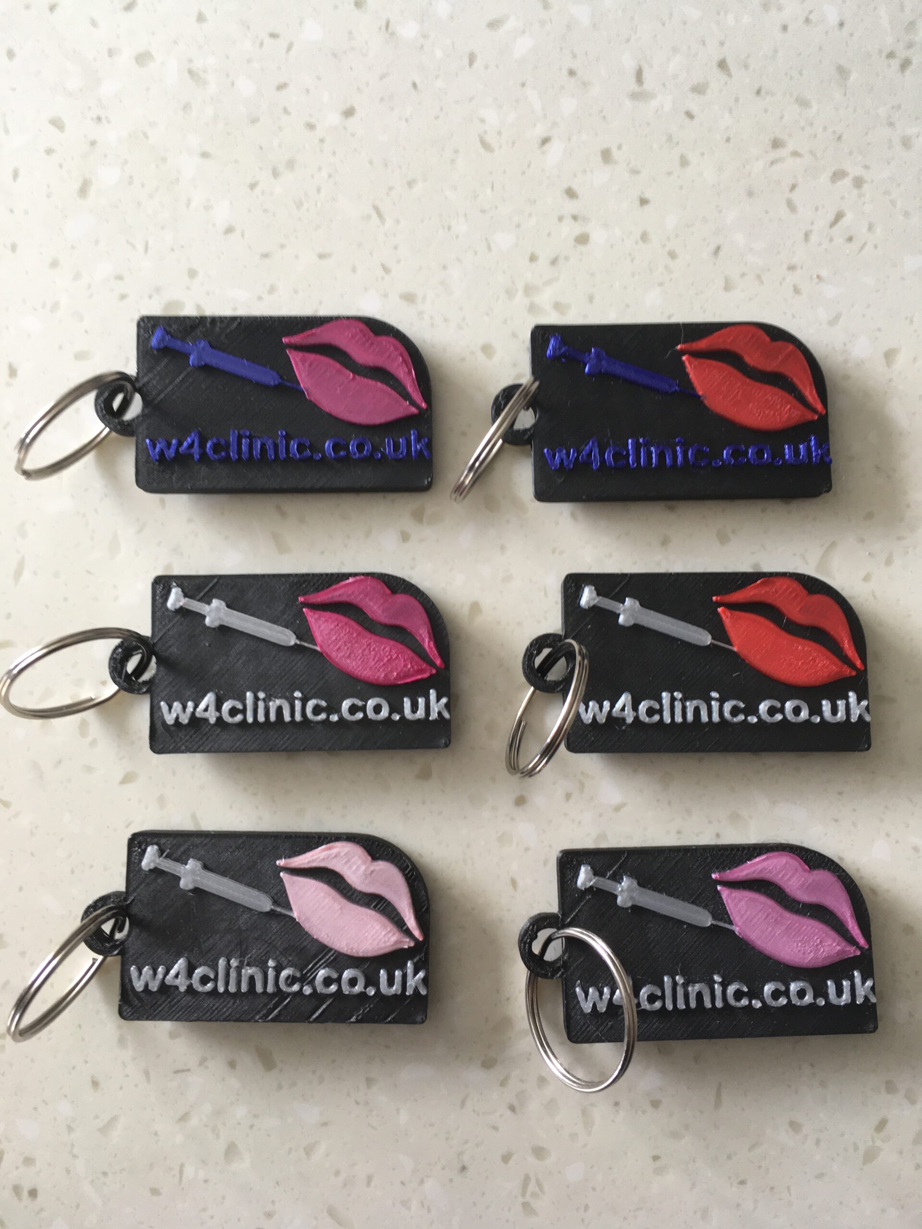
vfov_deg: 61.7
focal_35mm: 29
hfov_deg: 48.2
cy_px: 614
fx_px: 1030
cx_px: 461
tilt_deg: -86.3
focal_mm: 4.15
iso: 50
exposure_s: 1/33
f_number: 2.2
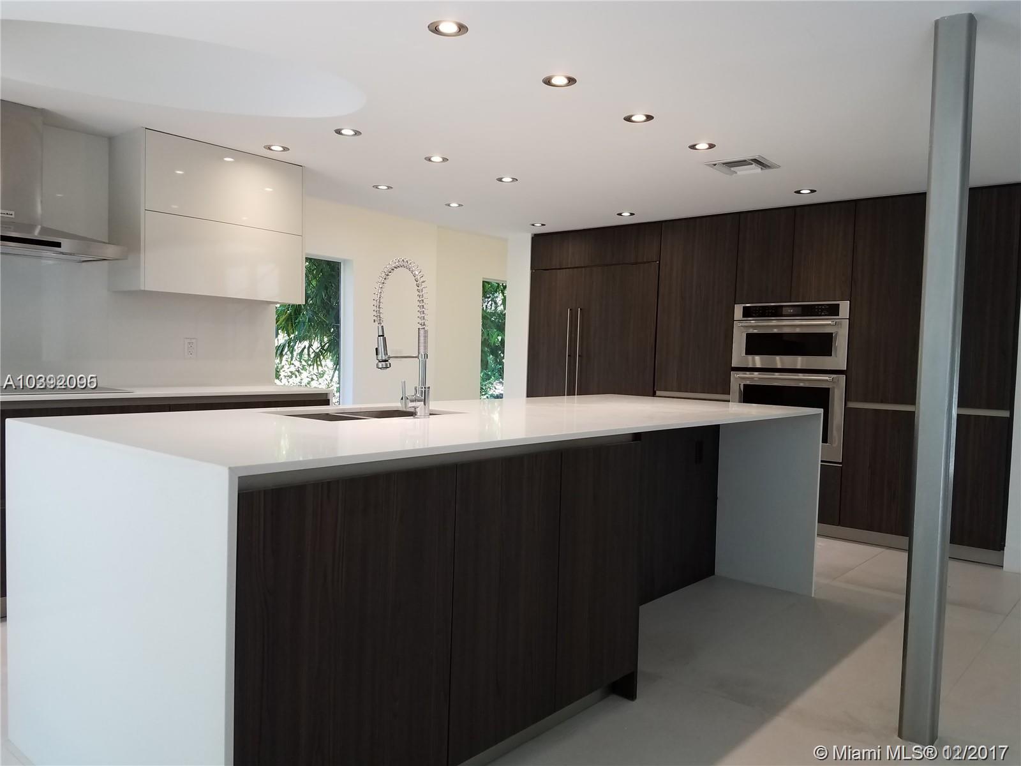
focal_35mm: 26
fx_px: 767
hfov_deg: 67.3
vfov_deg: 53.1
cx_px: 510
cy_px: 383
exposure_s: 1/60
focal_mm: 4.2
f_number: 1.7
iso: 50
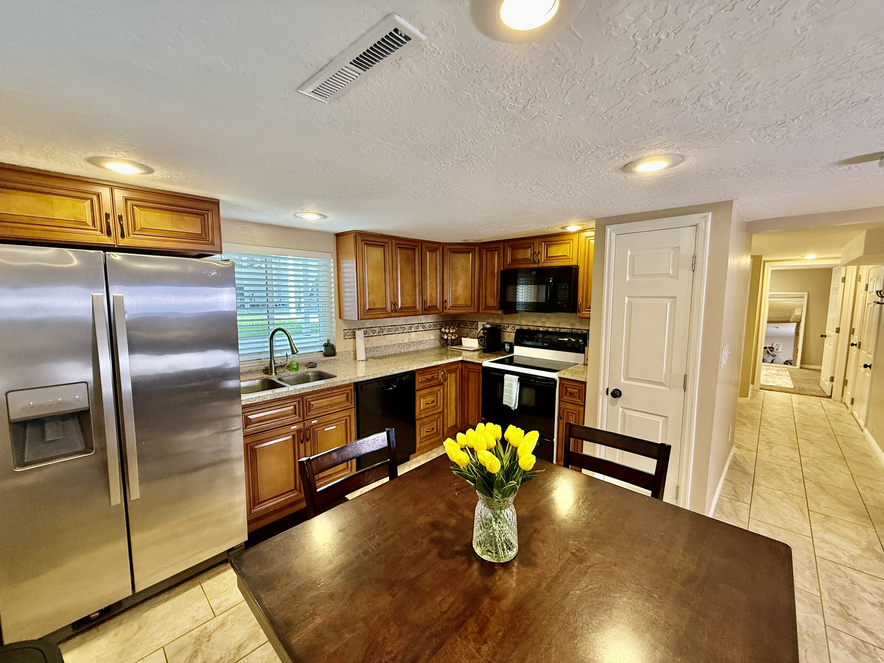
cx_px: 442
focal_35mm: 14
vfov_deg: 85.7
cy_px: 332
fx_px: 358
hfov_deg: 102.1
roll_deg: -0.2
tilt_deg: -5.6
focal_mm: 2.22
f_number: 2.2
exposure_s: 1/60
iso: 250
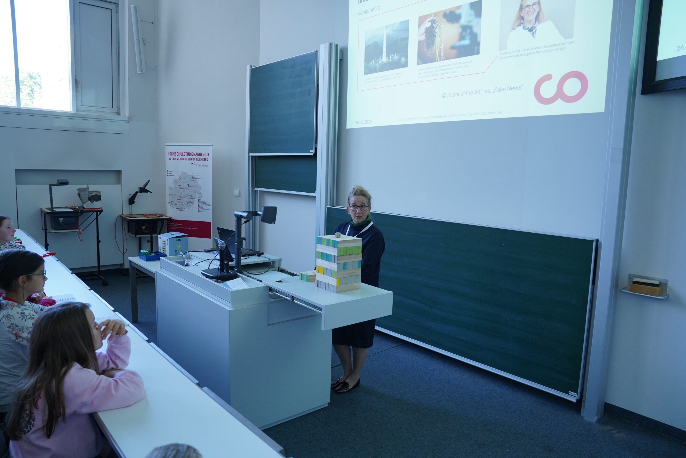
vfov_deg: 53.1
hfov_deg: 73.7
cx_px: 343
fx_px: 457
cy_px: 229
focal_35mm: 24
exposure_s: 1/125
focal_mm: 24
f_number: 5
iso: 1600
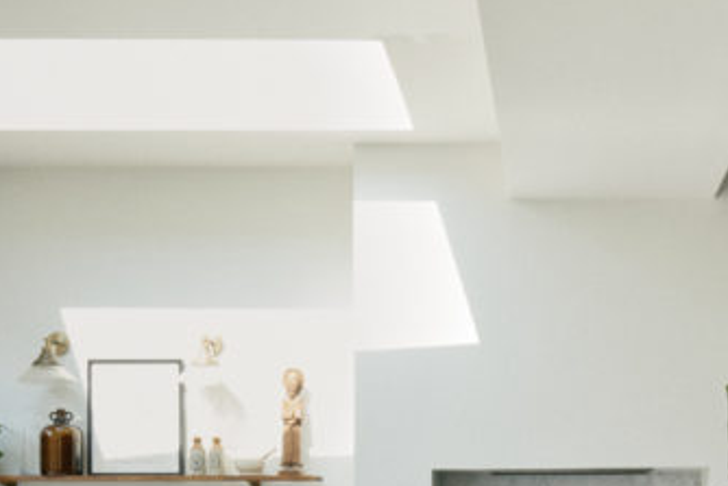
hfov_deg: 31.6
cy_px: 549
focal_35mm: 62
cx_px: 571
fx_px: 1254
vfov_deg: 20.8
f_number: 11
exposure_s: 1/6
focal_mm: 18.2
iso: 160
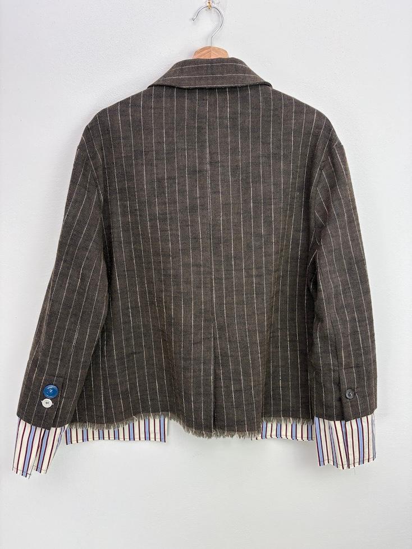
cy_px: 274
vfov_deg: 67.3
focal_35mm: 26
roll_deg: -1.0
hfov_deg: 53.1
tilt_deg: -8.2
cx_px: 206
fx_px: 413
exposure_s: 1/100
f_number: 1.6
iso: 100
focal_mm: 5.96
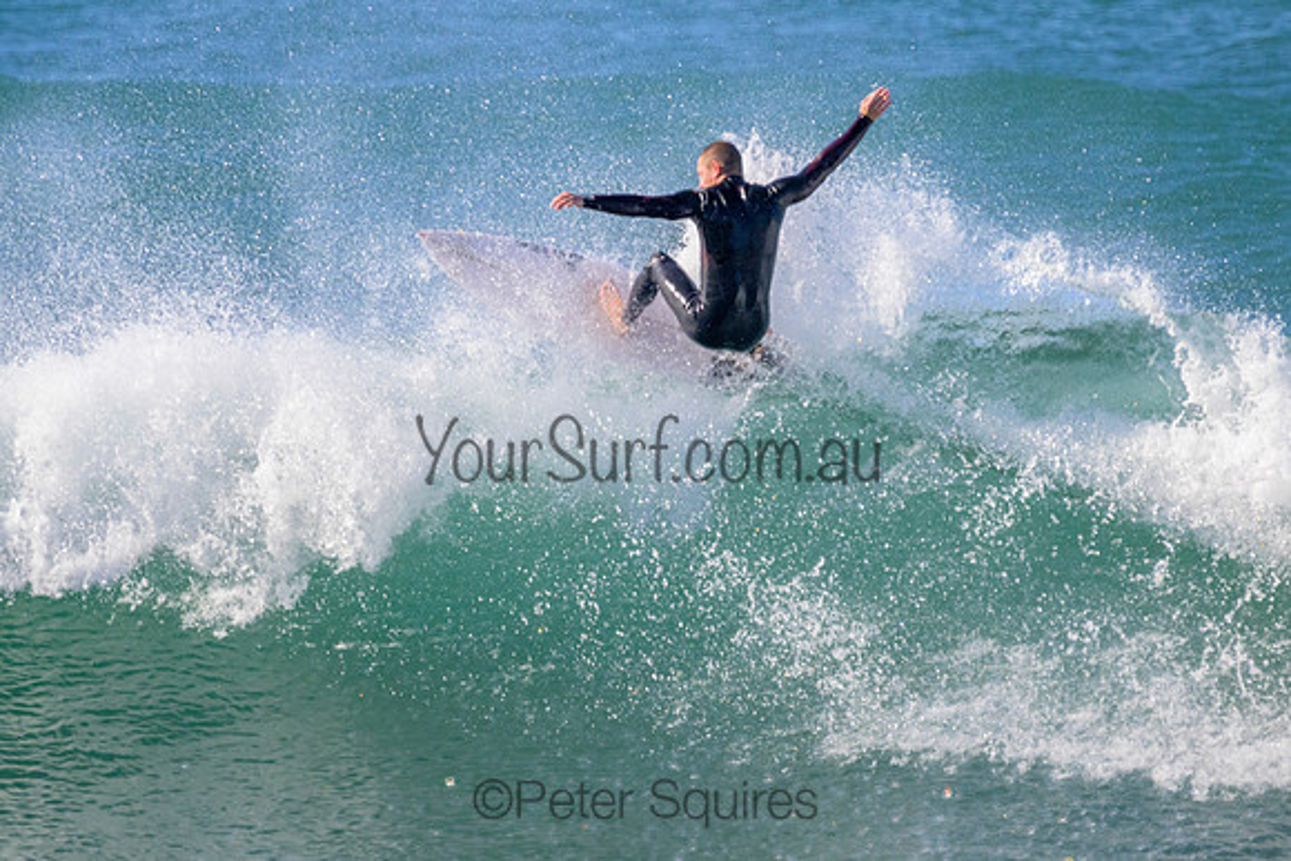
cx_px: 635
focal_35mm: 1095
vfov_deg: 1.3
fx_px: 39285
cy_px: 322
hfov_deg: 1.9
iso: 1250
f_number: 11
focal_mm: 800
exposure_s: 1/2000
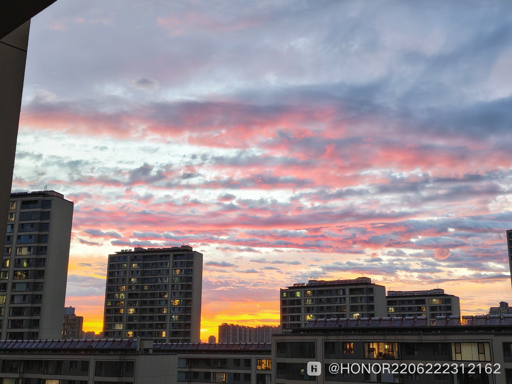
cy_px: 192
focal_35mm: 42
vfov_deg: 34.3
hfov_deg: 44.8
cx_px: 256
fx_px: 621
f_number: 1.9
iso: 200
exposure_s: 1/100
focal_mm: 6.12
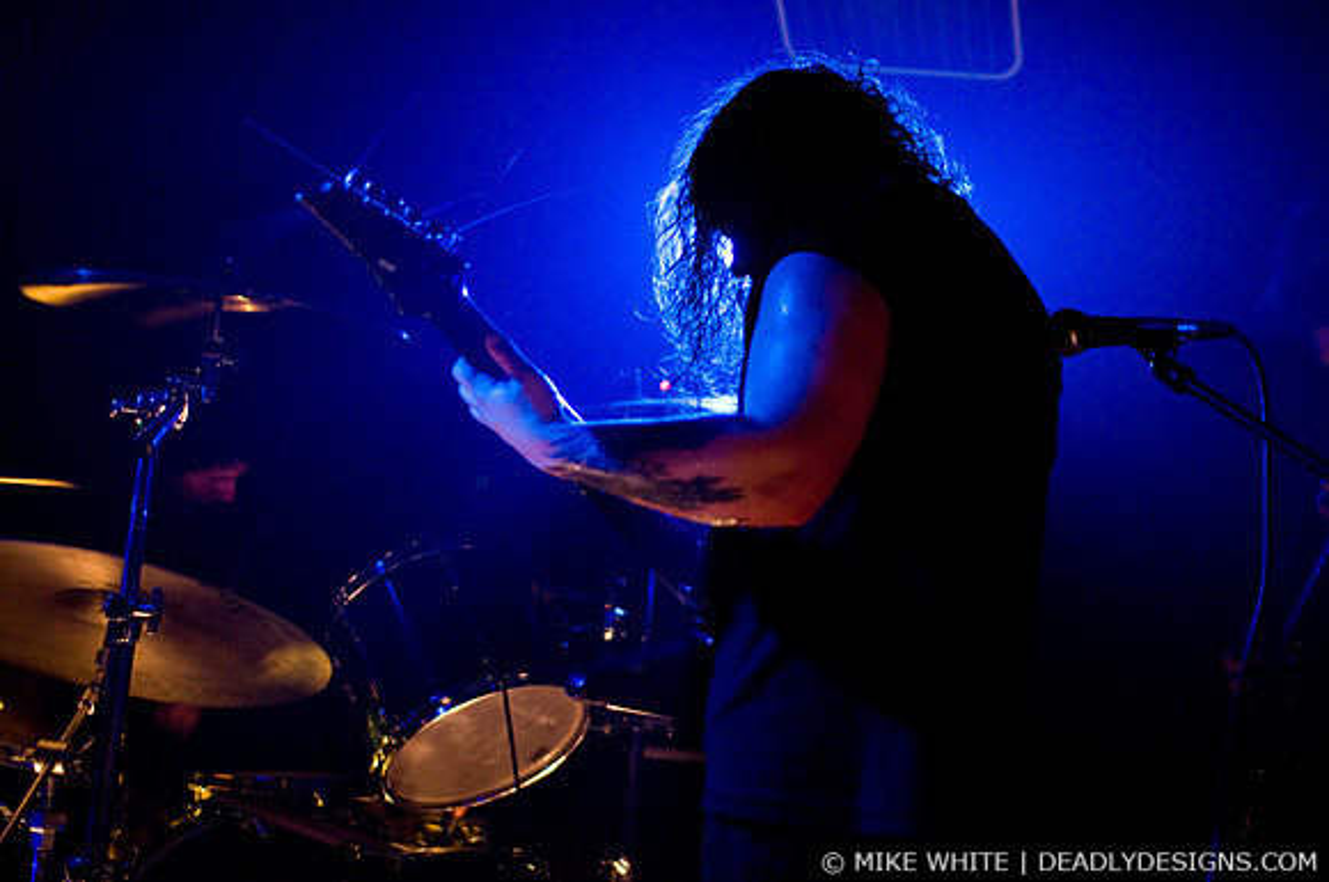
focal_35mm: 45
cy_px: 441
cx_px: 664
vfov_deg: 29.8
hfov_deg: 43.7
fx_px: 1659
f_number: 1.8
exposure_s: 1/30
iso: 1000
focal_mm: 30
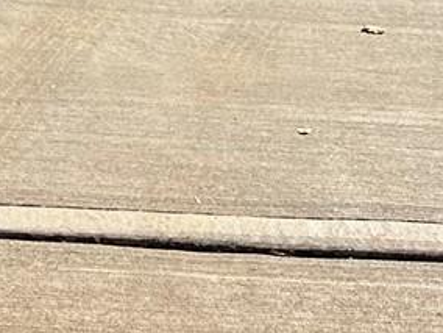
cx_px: -5
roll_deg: -1.7
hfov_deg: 11.3
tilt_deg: +4.3
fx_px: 2214
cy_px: -865
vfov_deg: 7.1
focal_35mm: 173
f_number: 1.78
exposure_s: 1/5000
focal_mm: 6.86
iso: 80
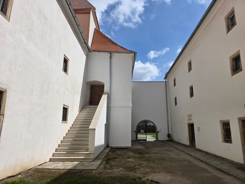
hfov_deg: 73.9
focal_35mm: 23
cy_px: 92
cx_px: 122
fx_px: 163
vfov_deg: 58.9
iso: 50
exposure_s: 1/7944
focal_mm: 6.3
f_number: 1.7
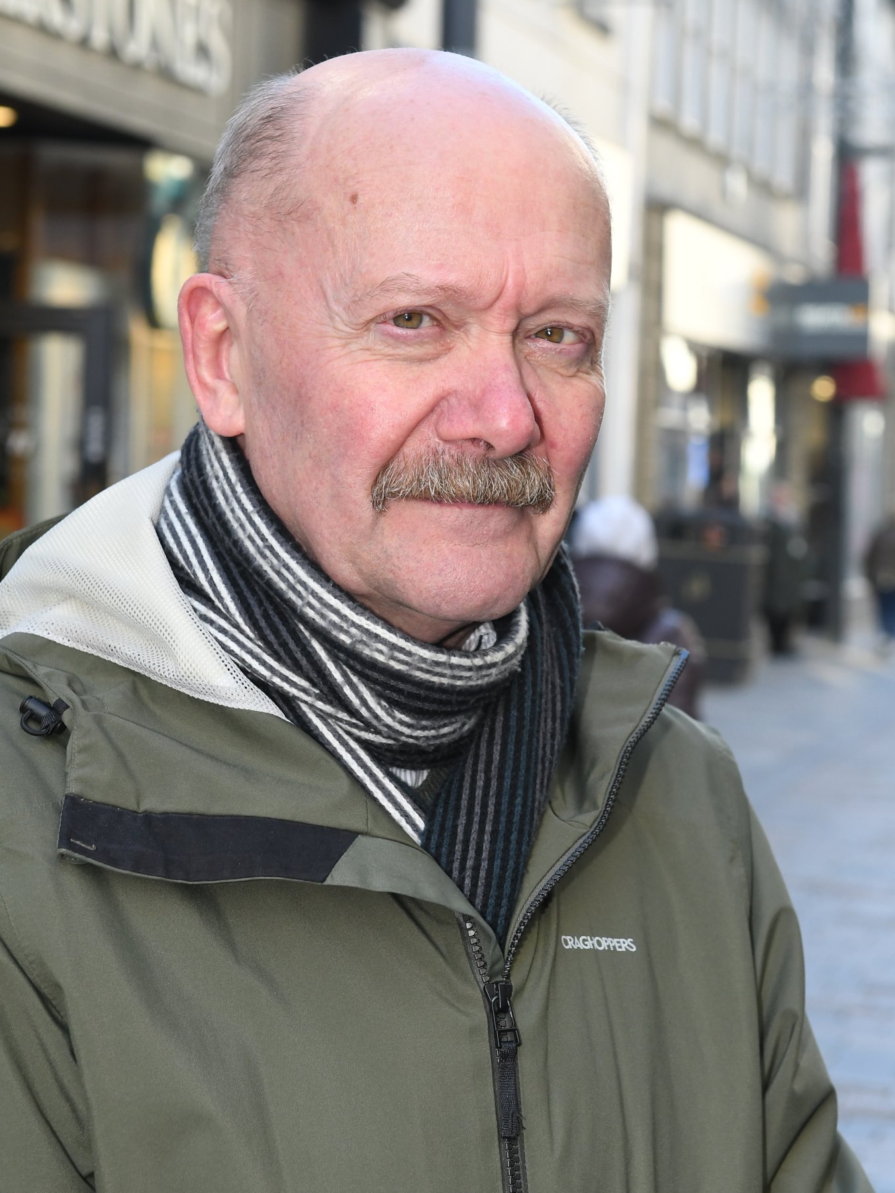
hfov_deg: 15.6
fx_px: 3275
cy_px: 524
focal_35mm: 95
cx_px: 451
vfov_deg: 20.6
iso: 800
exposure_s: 1/250
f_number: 6.3
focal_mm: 58
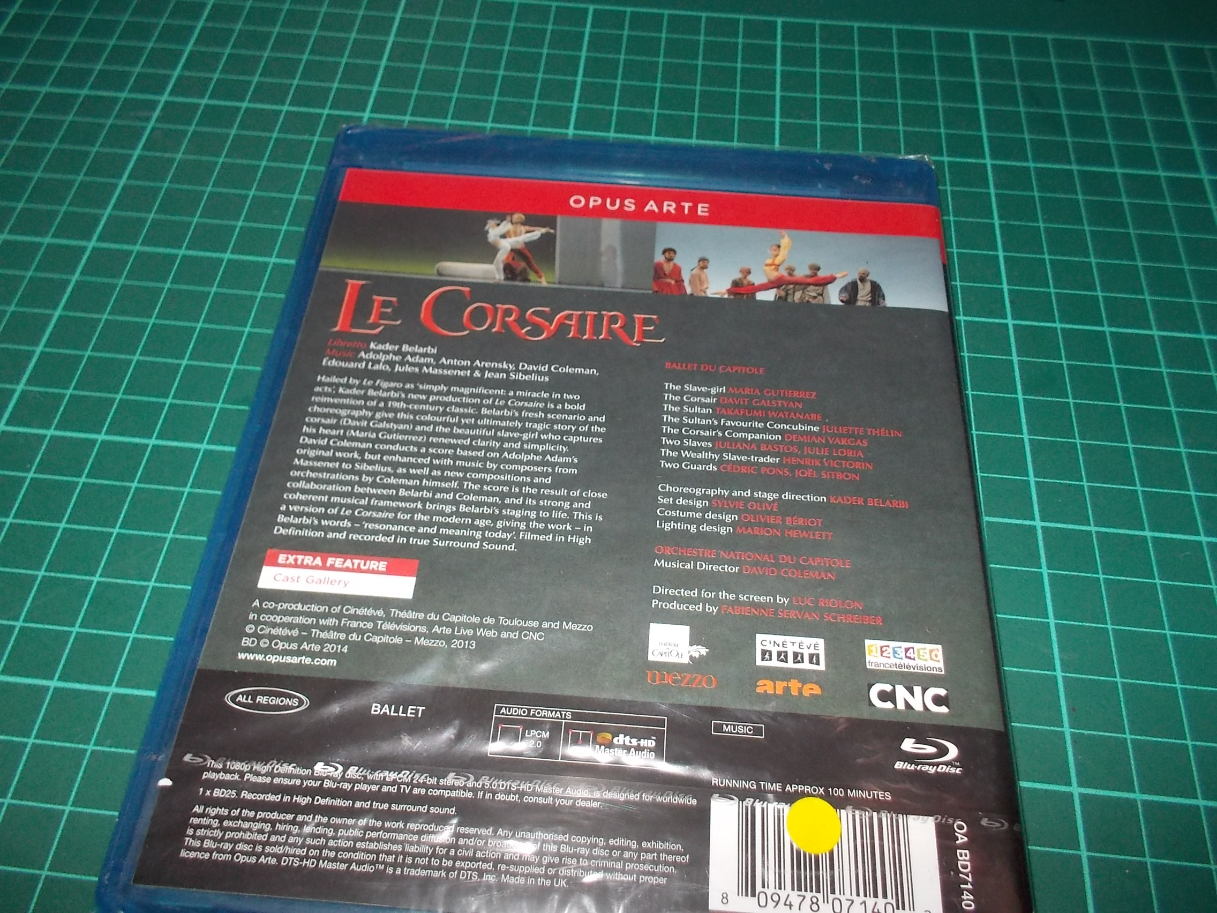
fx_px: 1020
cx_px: 608
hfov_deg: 61.7
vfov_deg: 48.2
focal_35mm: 29
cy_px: 456
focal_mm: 4.1
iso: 200
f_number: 3.3
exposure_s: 1/30
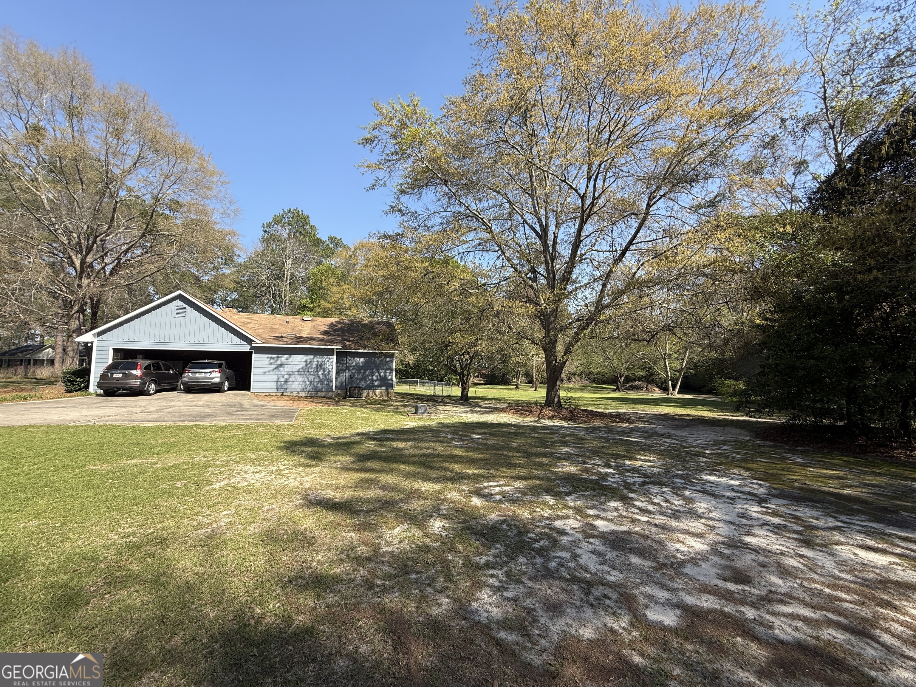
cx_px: 458
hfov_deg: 102.1
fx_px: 370
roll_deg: +0.0
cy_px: 344
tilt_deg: +5.4
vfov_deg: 85.7
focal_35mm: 14
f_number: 2.2
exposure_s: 1/830
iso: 50
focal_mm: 2.22
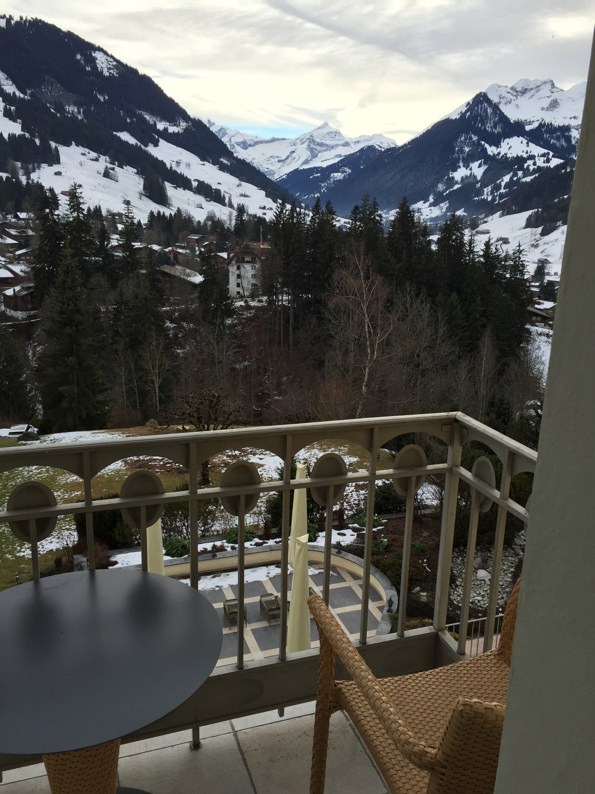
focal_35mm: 29
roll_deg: -1.3
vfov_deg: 61.7
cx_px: 298
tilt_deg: -16.1
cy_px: 397
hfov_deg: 48.2
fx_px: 665
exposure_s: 1/964
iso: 32
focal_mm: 4.15
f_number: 2.2
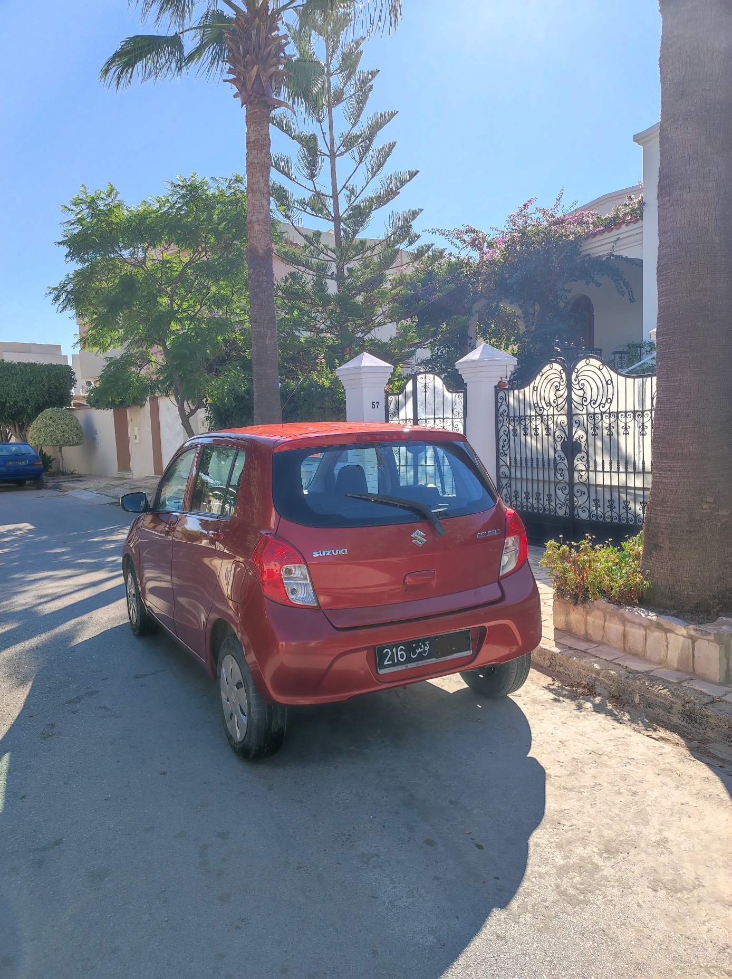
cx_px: 366
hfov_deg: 54.8
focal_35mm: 25
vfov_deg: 69.4
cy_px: 490
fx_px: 706
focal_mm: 4.7
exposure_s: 1/260
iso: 50
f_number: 1.79
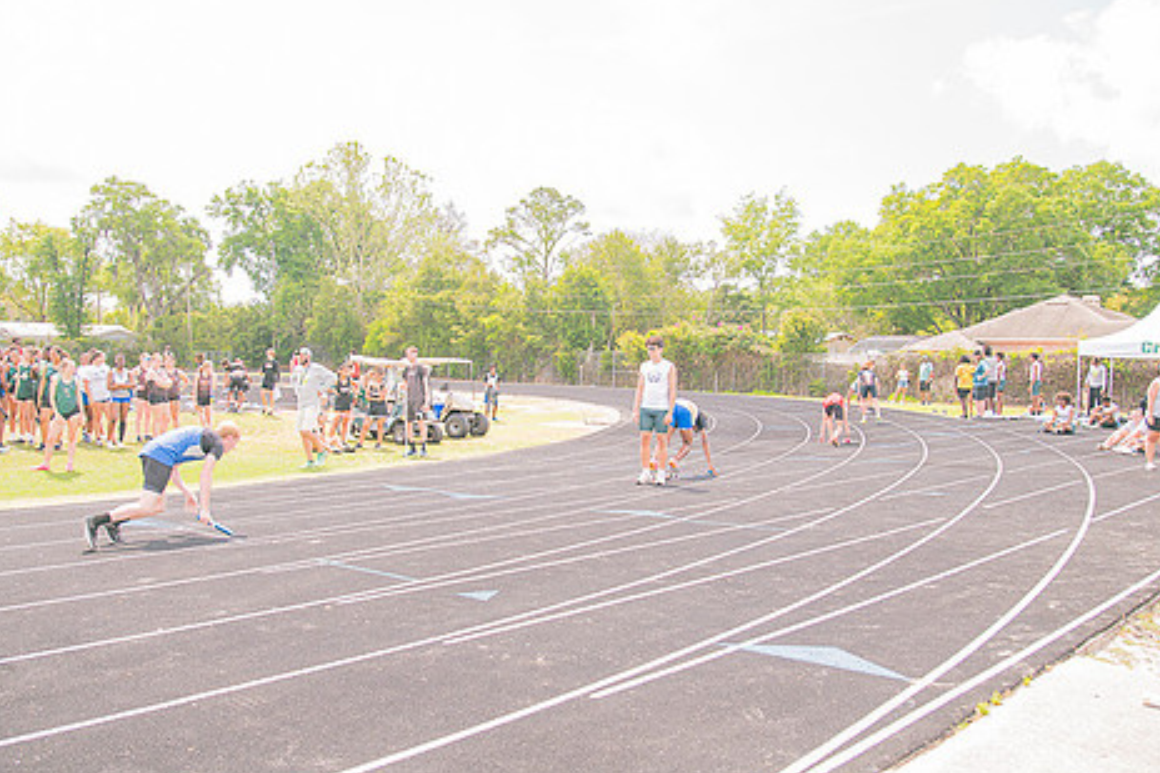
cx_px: 555
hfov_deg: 61.9
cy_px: 408
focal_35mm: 30
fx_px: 966
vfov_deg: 43.6
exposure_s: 1/200
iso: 200
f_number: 4
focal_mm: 24
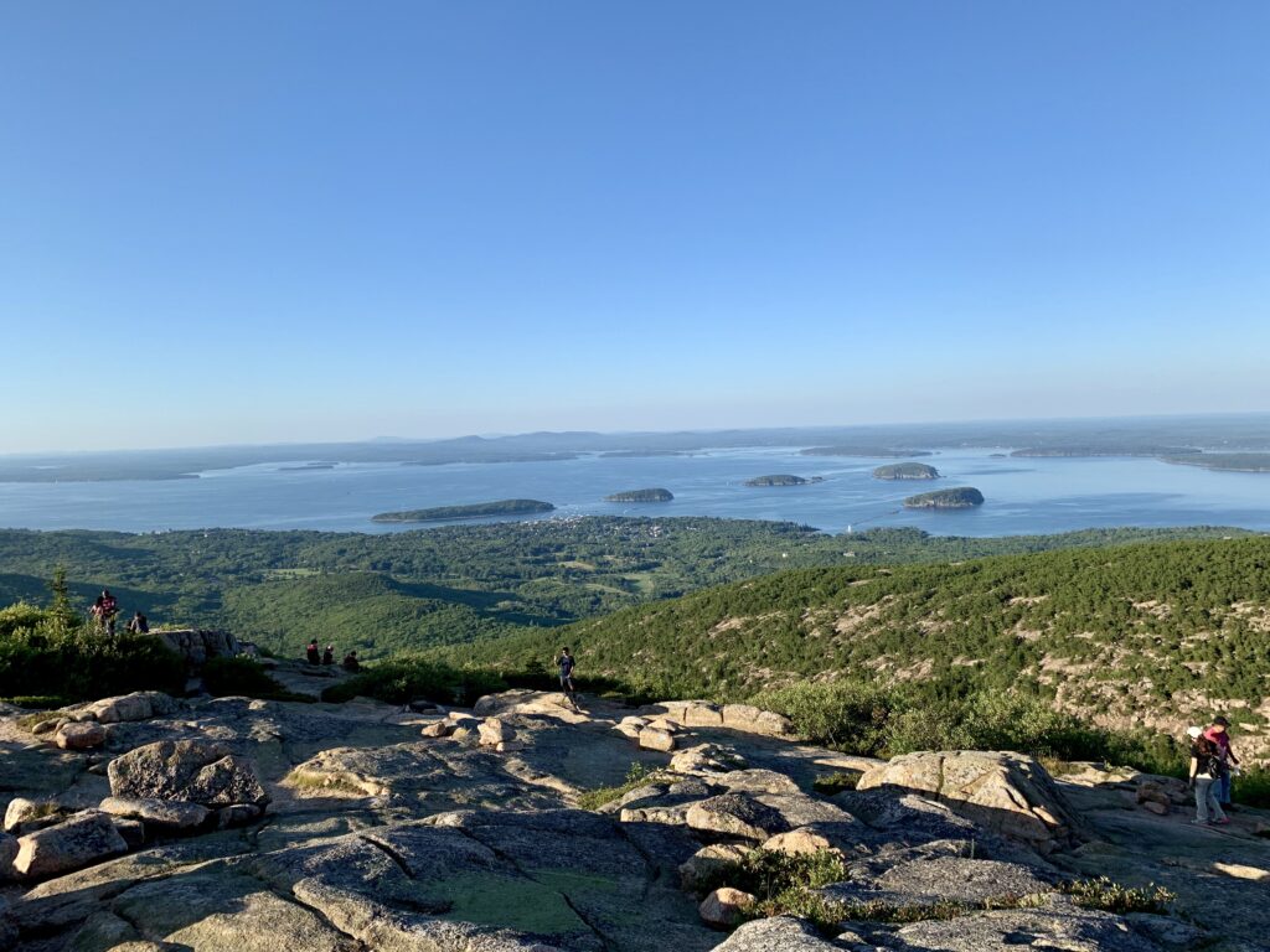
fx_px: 954
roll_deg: +1.2
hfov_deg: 67.3
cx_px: 635
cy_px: 476
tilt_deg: -2.6
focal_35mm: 26
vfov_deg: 53.1
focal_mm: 4.25
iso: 25
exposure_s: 1/1953
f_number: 1.8
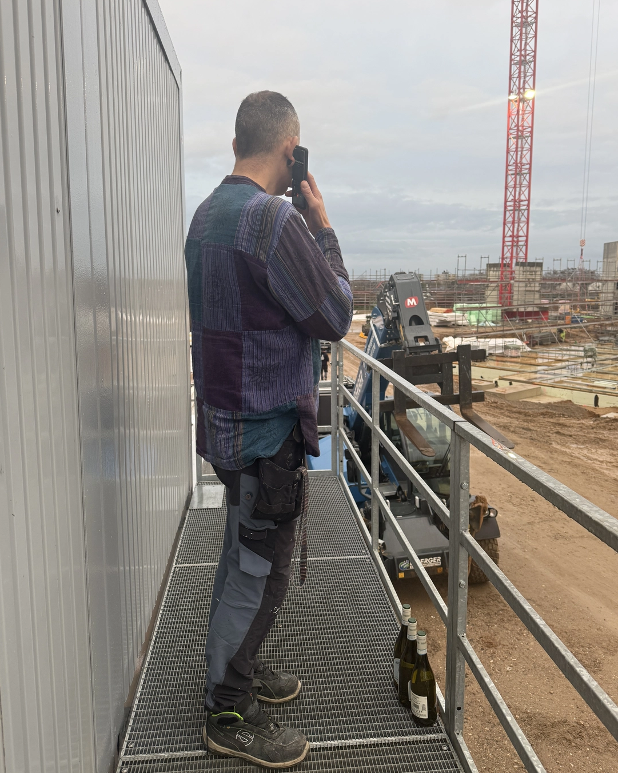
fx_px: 595
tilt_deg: -6.0
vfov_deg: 65.9
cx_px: 308
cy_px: 357
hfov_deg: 54.9
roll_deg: +0.0
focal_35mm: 26
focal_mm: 6.76
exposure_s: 1/121
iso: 125
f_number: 1.78
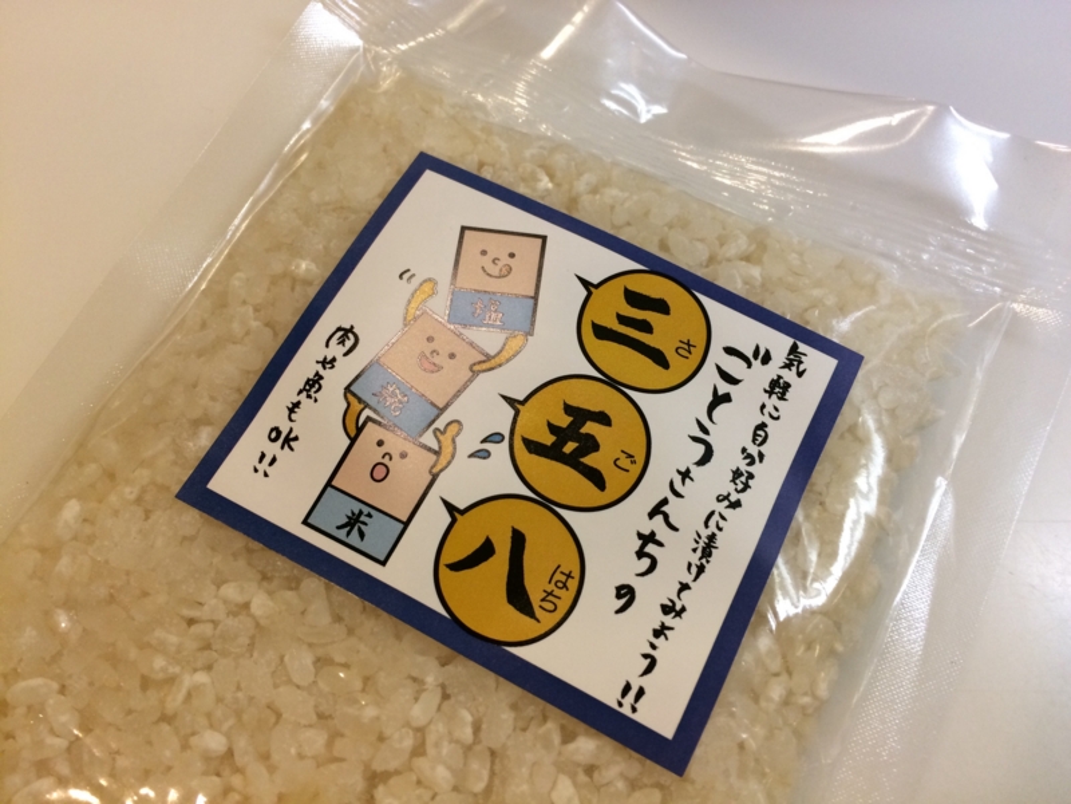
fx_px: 897
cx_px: 536
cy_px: 402
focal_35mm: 29
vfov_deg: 48.2
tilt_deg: -66.6
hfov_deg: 61.7
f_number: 2.2
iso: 80
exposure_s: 1/33
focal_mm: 4.15
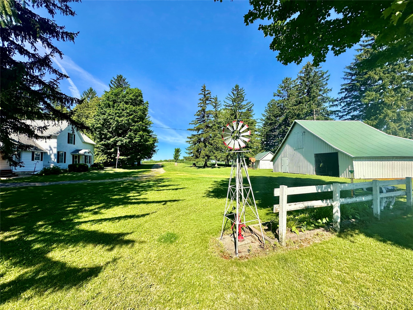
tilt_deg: +2.6
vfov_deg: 85.7
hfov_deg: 102.1
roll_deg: +0.1
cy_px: 155
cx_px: 206
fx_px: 167
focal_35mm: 14
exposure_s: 1/1575
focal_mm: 2.22
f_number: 2.2
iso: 50
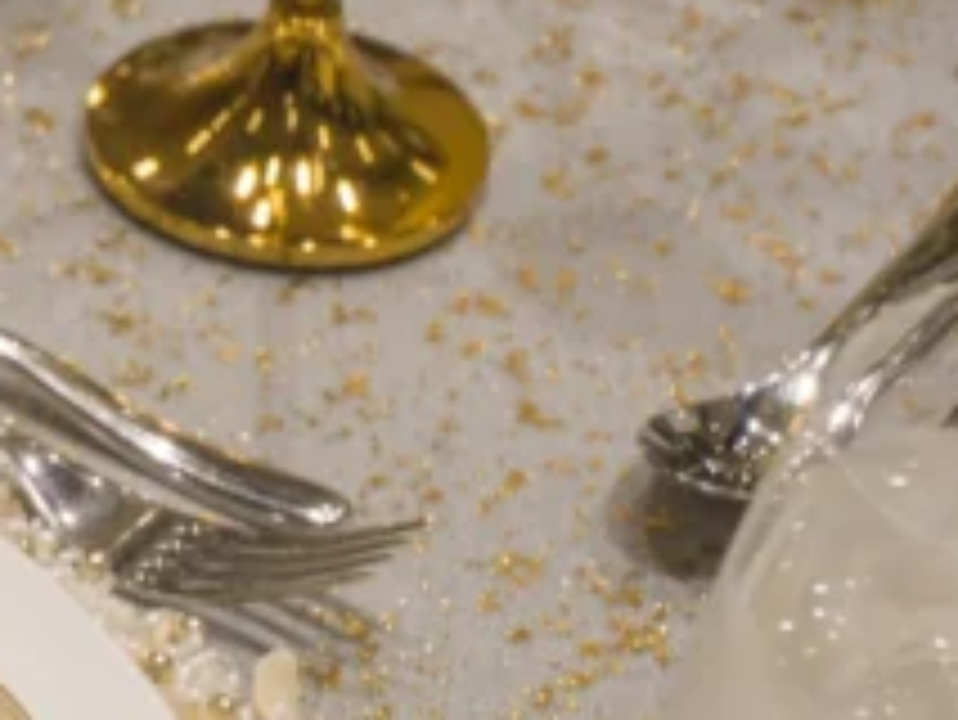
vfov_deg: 7.4
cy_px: 673
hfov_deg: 9.4
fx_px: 5510
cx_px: -882
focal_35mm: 199
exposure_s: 1/50
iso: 500
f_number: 5.6
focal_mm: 43
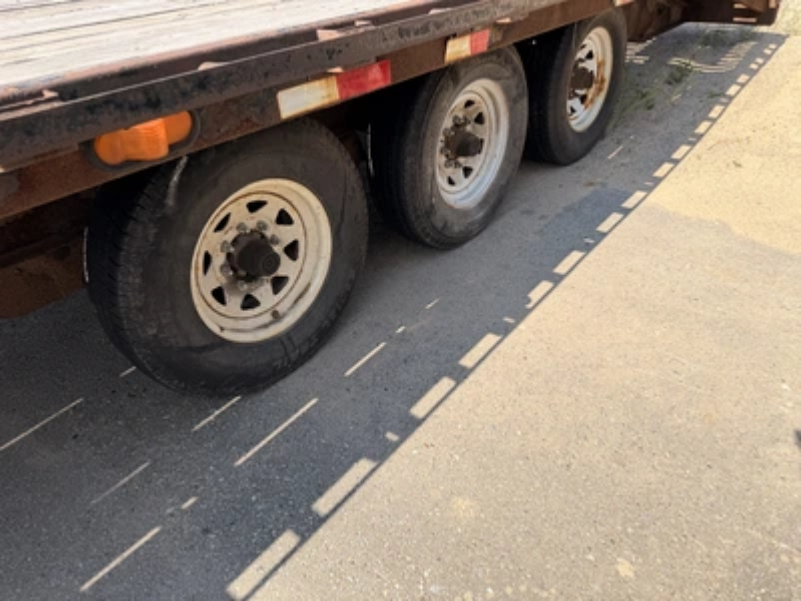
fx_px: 555
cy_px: 300
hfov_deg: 71.6
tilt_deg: -34.2
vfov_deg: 56.8
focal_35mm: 24
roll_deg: +5.9
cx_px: 400
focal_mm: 6.76
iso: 80
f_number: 1.78
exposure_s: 1/2907
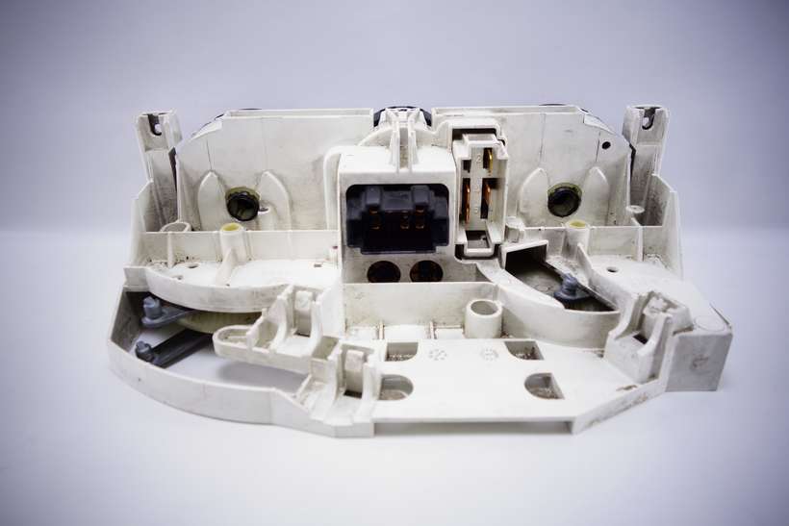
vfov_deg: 46.4
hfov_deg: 65.5
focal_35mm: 28
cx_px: 394
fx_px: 614
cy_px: 263
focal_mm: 10.4
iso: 125
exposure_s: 1/100
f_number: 3.2
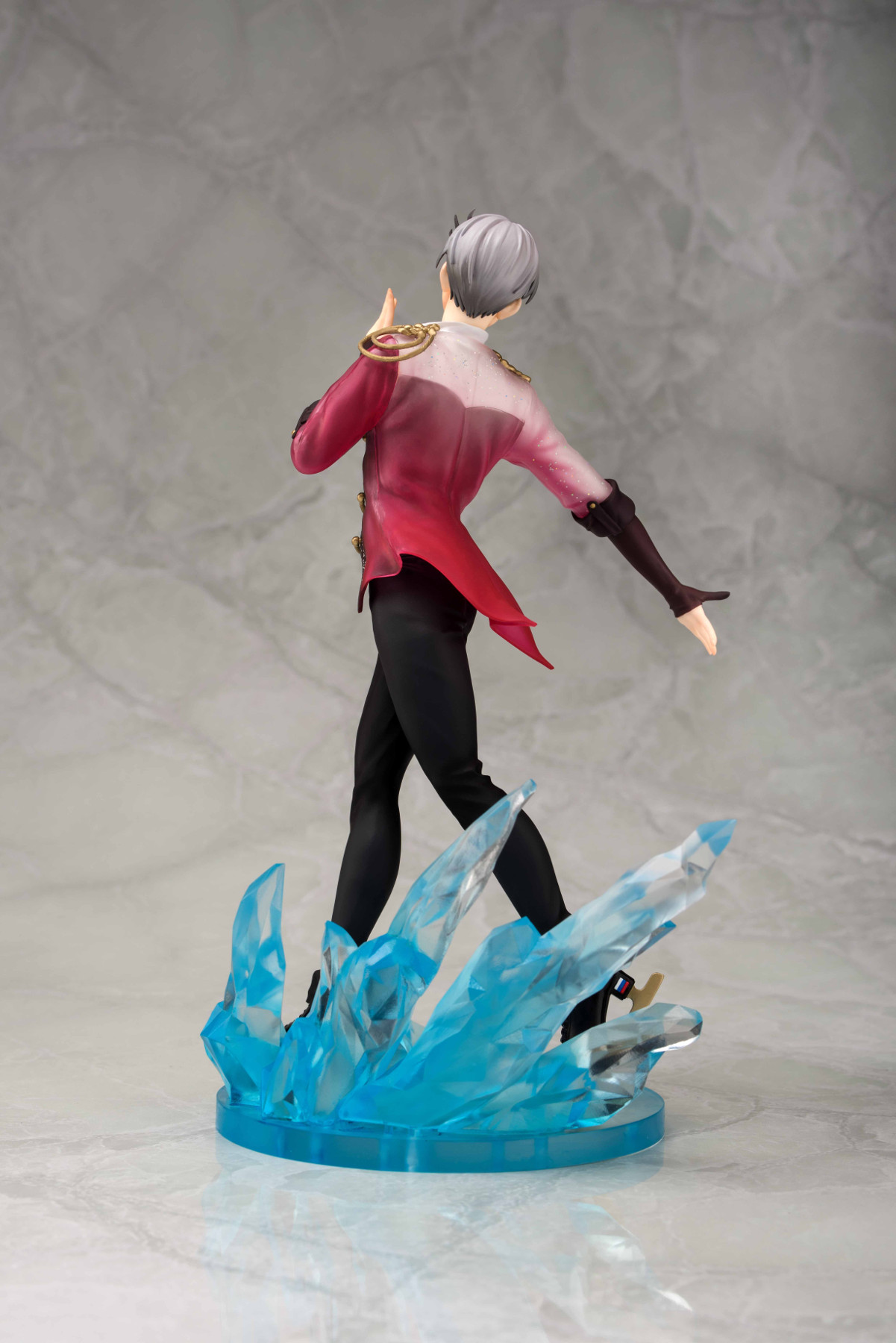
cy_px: 672
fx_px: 1865
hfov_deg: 27.0
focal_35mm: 50
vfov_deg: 39.6
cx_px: 448
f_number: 2.8
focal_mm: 50
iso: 64
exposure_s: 1/100
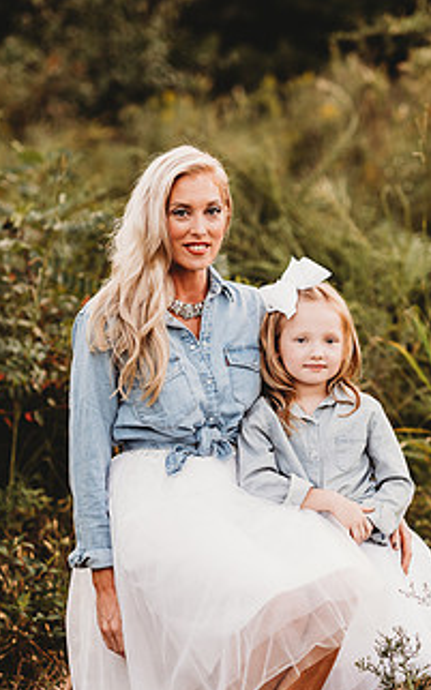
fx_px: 2276
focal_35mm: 121
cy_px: 429
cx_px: 259
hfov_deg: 10.8
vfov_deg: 17.2
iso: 125
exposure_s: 1/200
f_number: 2.2
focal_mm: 85
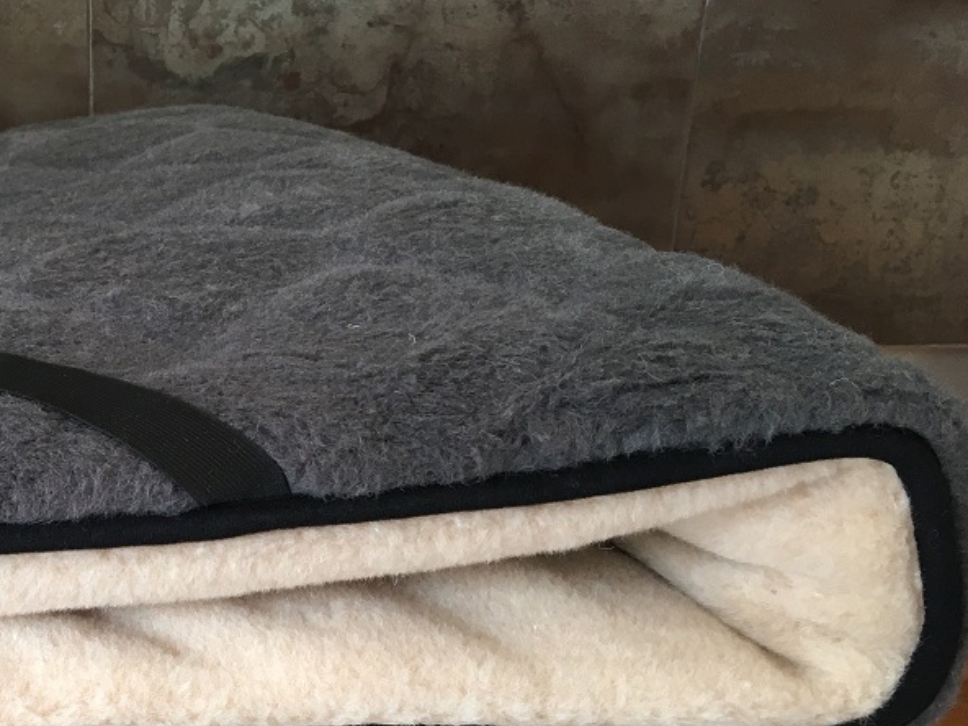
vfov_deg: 29.0
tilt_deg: -20.6
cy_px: 584
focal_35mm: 49
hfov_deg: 37.2
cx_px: 162
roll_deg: -0.3
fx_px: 1370
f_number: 2.2
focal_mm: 4.15
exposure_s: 1/33
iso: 80
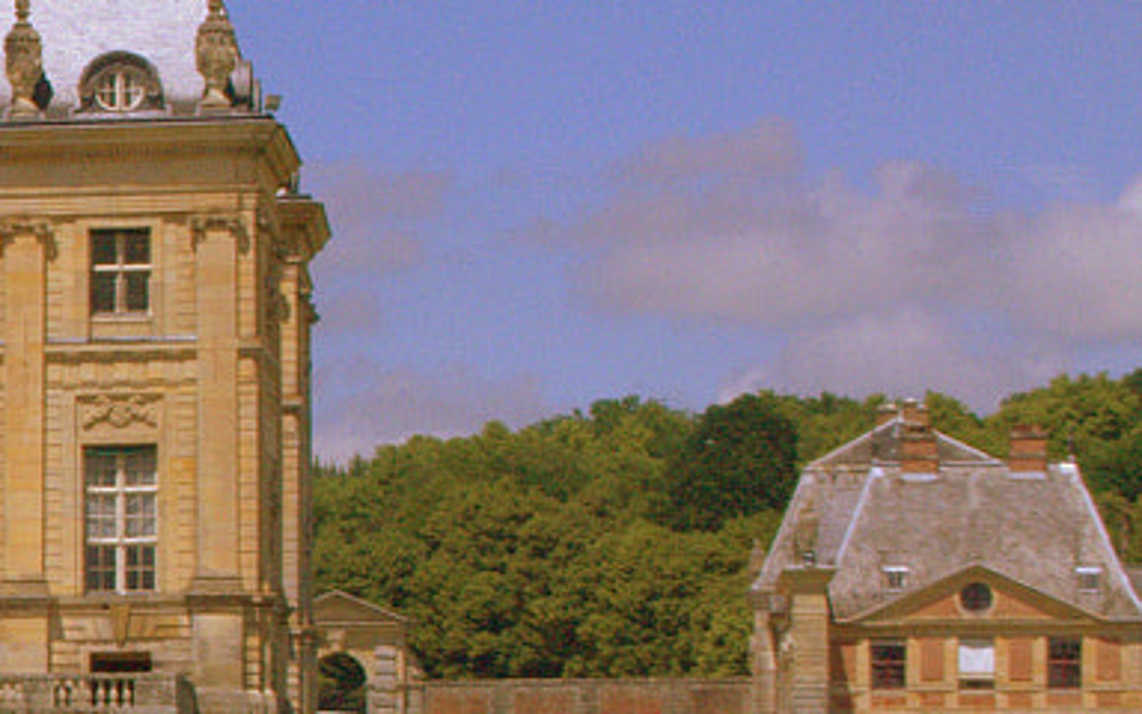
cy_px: 727
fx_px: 7127
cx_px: -1222
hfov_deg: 8.6
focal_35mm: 229
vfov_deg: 5.7
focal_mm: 36
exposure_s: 1/500
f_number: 11
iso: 280
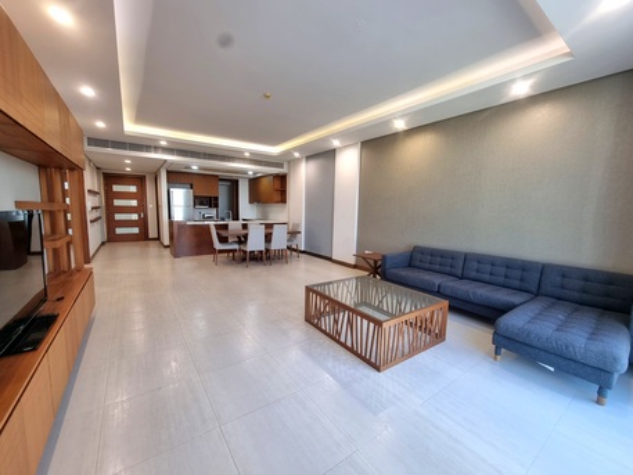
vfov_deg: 89.9
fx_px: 238
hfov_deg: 106.2
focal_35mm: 13
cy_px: 238
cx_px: 316
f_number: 2.2
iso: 125
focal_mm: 2.2
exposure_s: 1/50
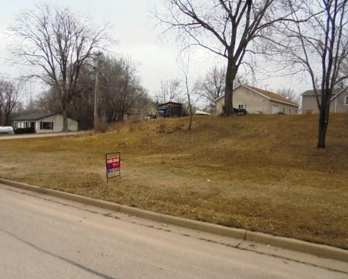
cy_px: 144
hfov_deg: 62.1
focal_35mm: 28
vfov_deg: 51.5
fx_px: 288
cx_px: 162
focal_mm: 4.6
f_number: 3.5
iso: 100
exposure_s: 1/800
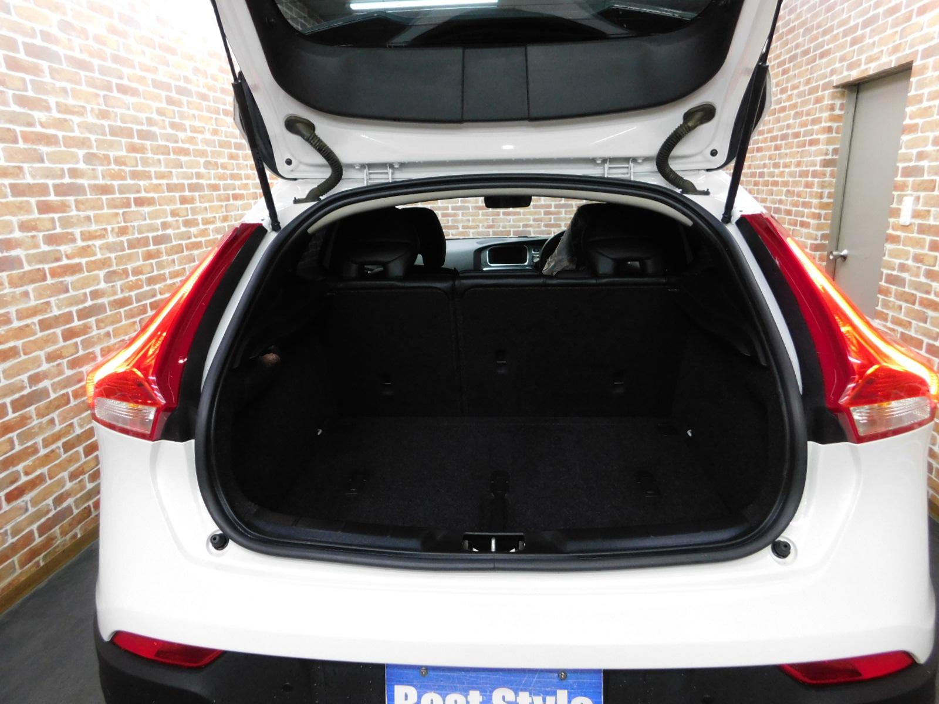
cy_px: 352
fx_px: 624
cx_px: 470
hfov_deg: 73.9
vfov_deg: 58.9
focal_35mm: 23
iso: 400
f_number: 3
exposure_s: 1/30
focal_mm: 4
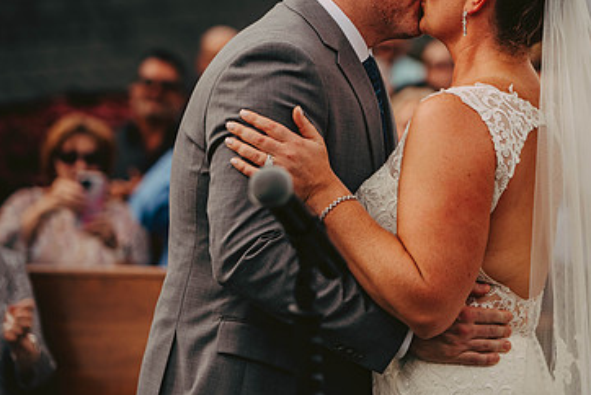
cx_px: 462
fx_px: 3154
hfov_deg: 10.7
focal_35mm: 192
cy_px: 92
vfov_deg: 7.2
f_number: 2.8
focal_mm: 120
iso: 200
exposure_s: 1/2000
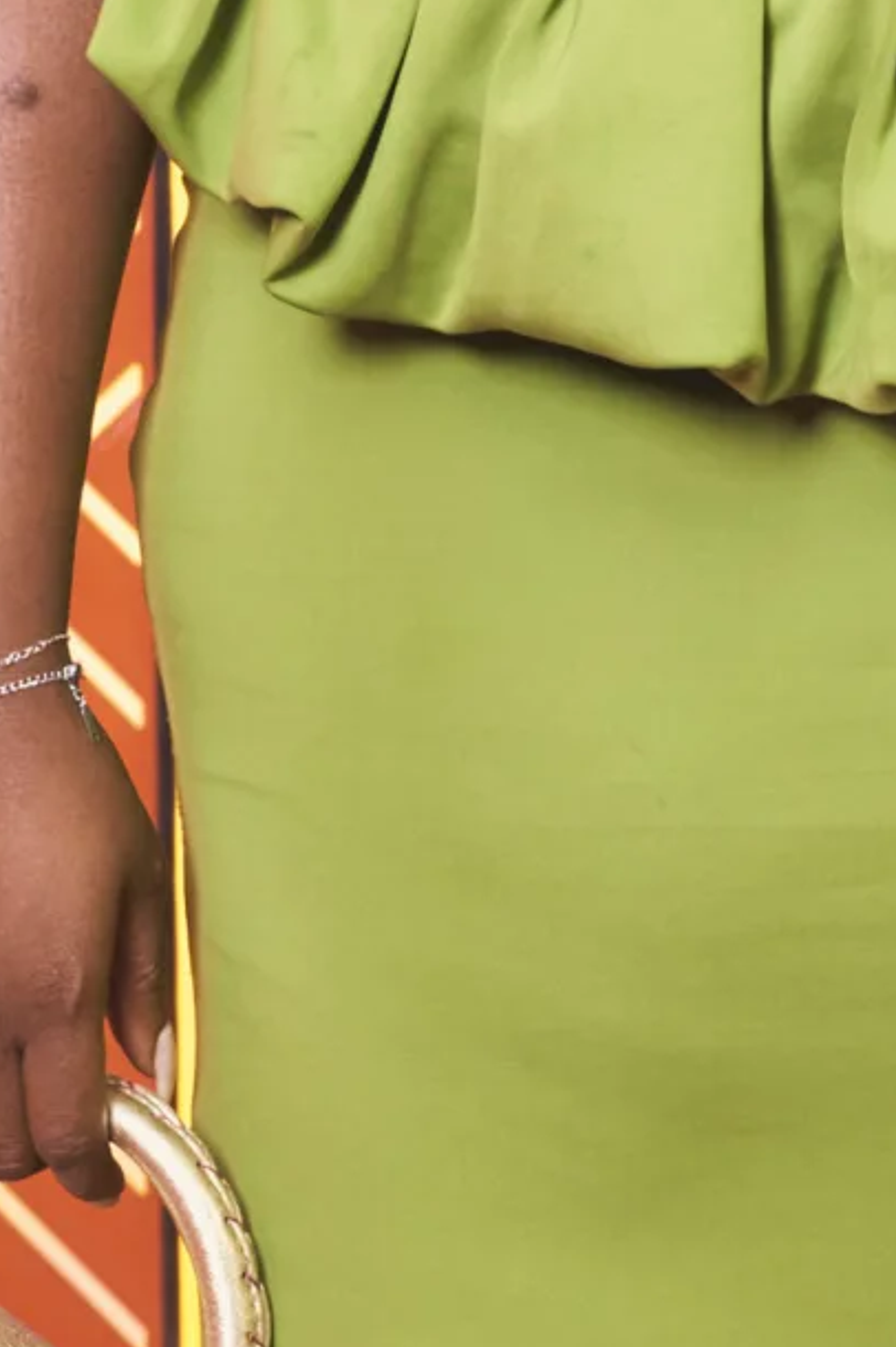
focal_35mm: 210
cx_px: 1122
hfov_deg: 6.5
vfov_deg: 9.5
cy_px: -848
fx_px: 7848
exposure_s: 1/125
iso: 640
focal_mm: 50
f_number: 8
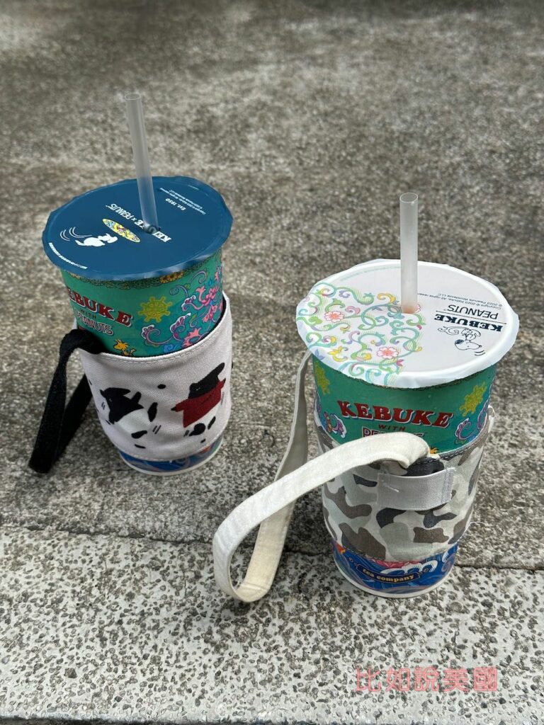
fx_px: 1006
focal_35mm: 48
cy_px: 362
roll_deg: +2.4
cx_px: 272
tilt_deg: -37.0
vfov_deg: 39.7
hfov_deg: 30.3
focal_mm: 6.86
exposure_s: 1/1227
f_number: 1.78
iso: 64
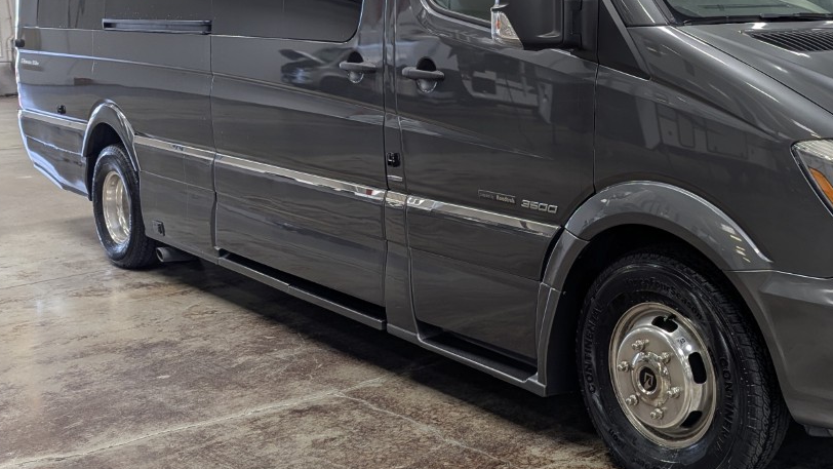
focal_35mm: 45
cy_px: 132
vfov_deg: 26.3
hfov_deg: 44.1
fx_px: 994
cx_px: 618
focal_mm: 6.81
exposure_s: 1/120
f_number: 1.85
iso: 70
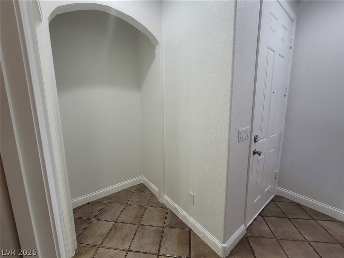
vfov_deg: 89.9
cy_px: 129
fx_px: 129
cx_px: 172
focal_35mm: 13
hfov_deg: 106.2
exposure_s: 1/60
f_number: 2.2
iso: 200
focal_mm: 2.2
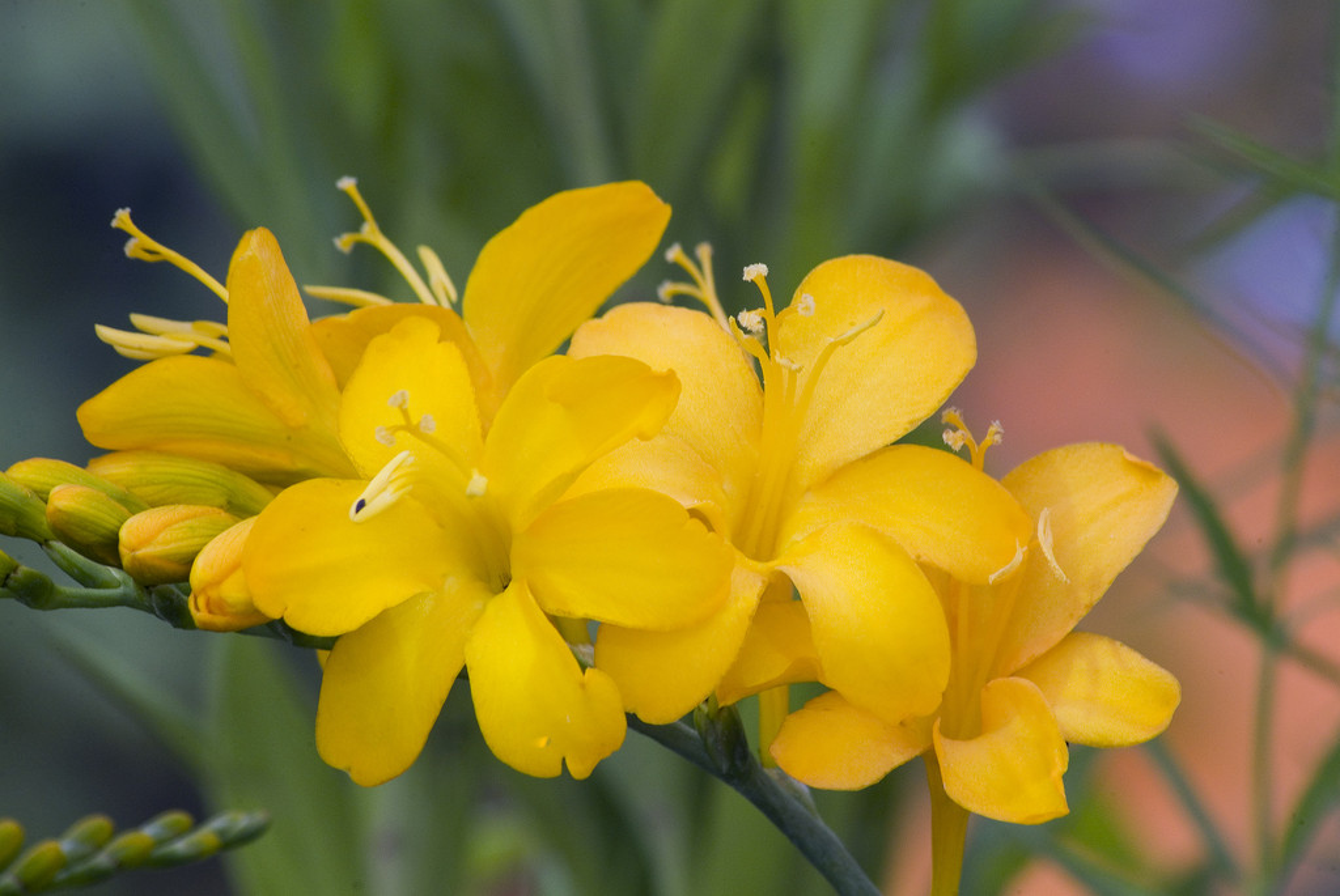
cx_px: 670
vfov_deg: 4.4
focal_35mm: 315
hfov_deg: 6.5
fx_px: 11736
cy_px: 448
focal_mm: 210
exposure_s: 1/4
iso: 200
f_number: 11
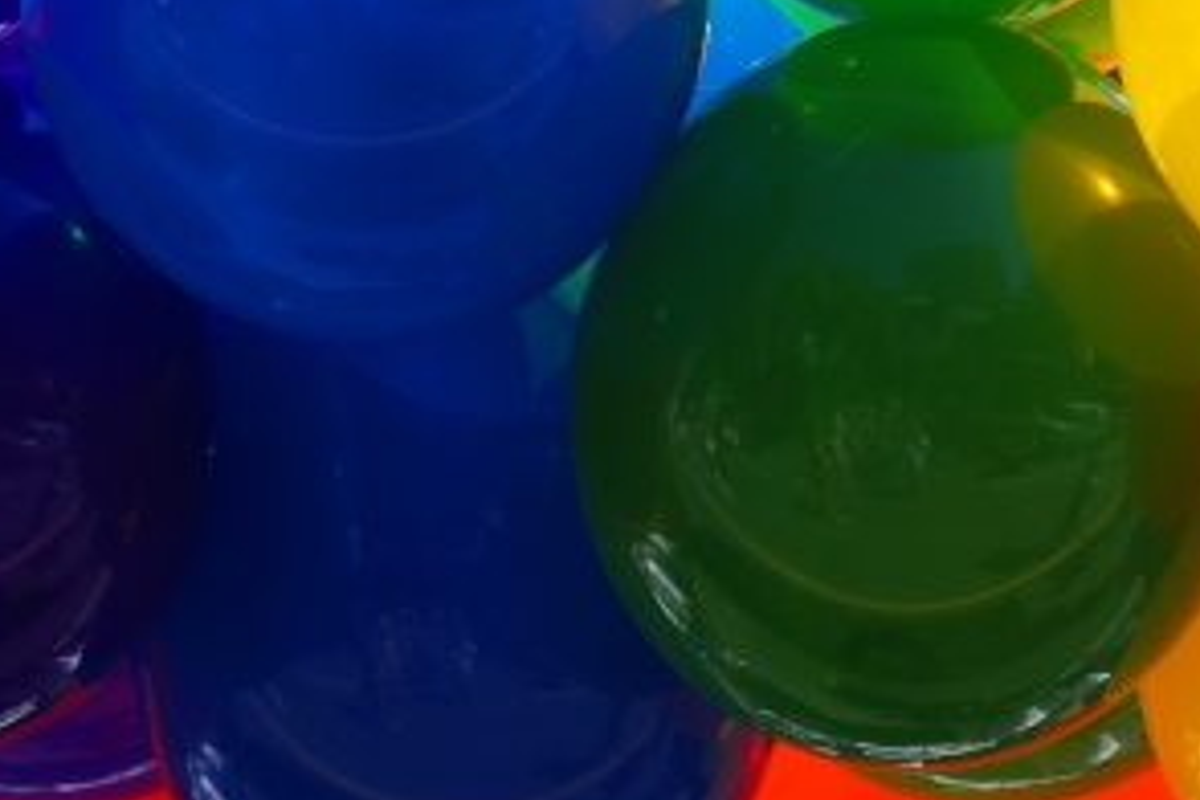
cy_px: 210
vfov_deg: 5.4
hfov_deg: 8.1
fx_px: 8499
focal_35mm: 255
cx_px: 1008
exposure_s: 1/200
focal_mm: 100
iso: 100
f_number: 5.6
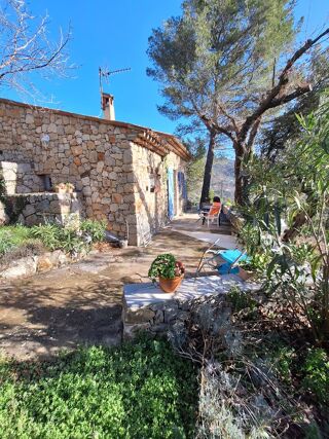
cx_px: 164
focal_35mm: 13
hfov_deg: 89.9
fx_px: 165
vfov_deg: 106.2
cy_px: 220
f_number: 2.2
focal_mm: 1.74
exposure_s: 1/698
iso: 40
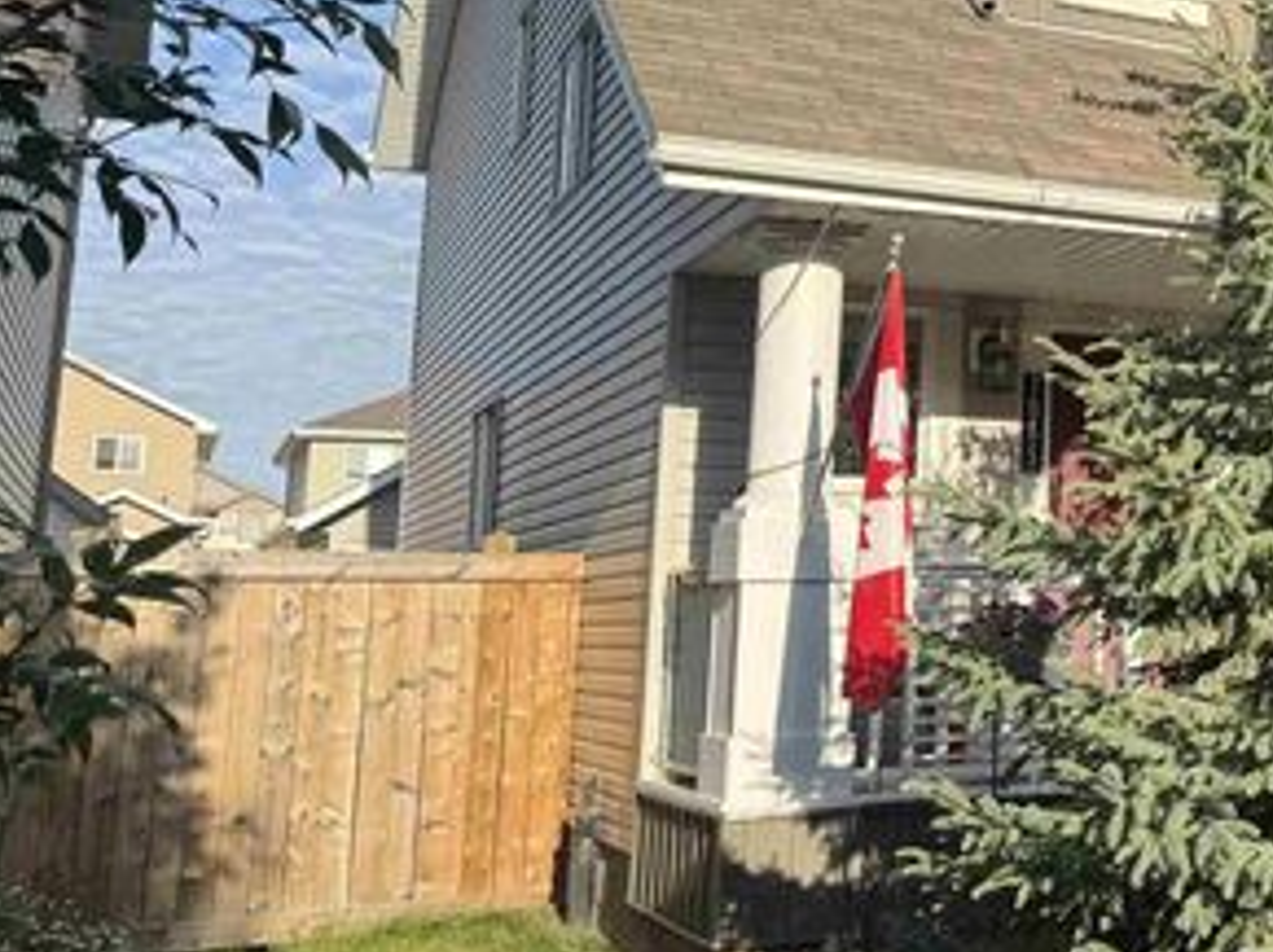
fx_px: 1947
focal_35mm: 53
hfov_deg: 32.3
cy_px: 272
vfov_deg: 27.2
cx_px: 1370
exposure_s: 1/2370
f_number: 1.78
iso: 80
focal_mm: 6.76
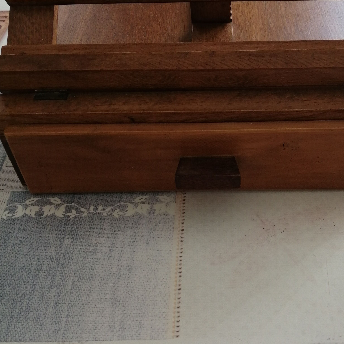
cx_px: 216
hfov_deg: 42.5
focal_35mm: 39
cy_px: 178
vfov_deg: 42.8
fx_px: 438
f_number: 1.8
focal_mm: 3.62
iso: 80
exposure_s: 1/100
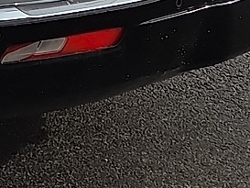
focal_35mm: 199
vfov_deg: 7.1
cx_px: -285
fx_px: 1438
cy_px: -235
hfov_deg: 9.2
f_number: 1.8
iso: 25
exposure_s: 1/1000
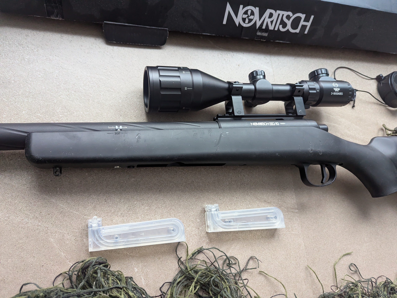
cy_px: 149
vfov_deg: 56.8
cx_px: 198
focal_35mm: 24
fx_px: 275
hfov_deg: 71.6
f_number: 1.85
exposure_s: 1/196
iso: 1340
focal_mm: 6.81
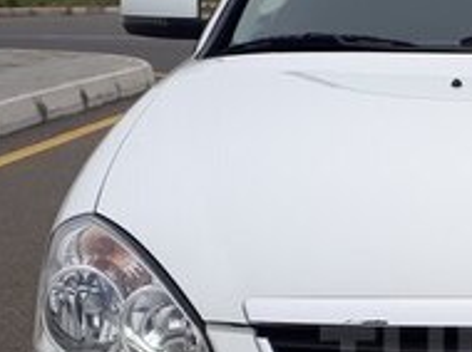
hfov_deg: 19.6
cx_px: 574
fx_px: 1280
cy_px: 363
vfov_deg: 15.4
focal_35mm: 94
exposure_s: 1/639
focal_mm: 3.6
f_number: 1.9
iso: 40
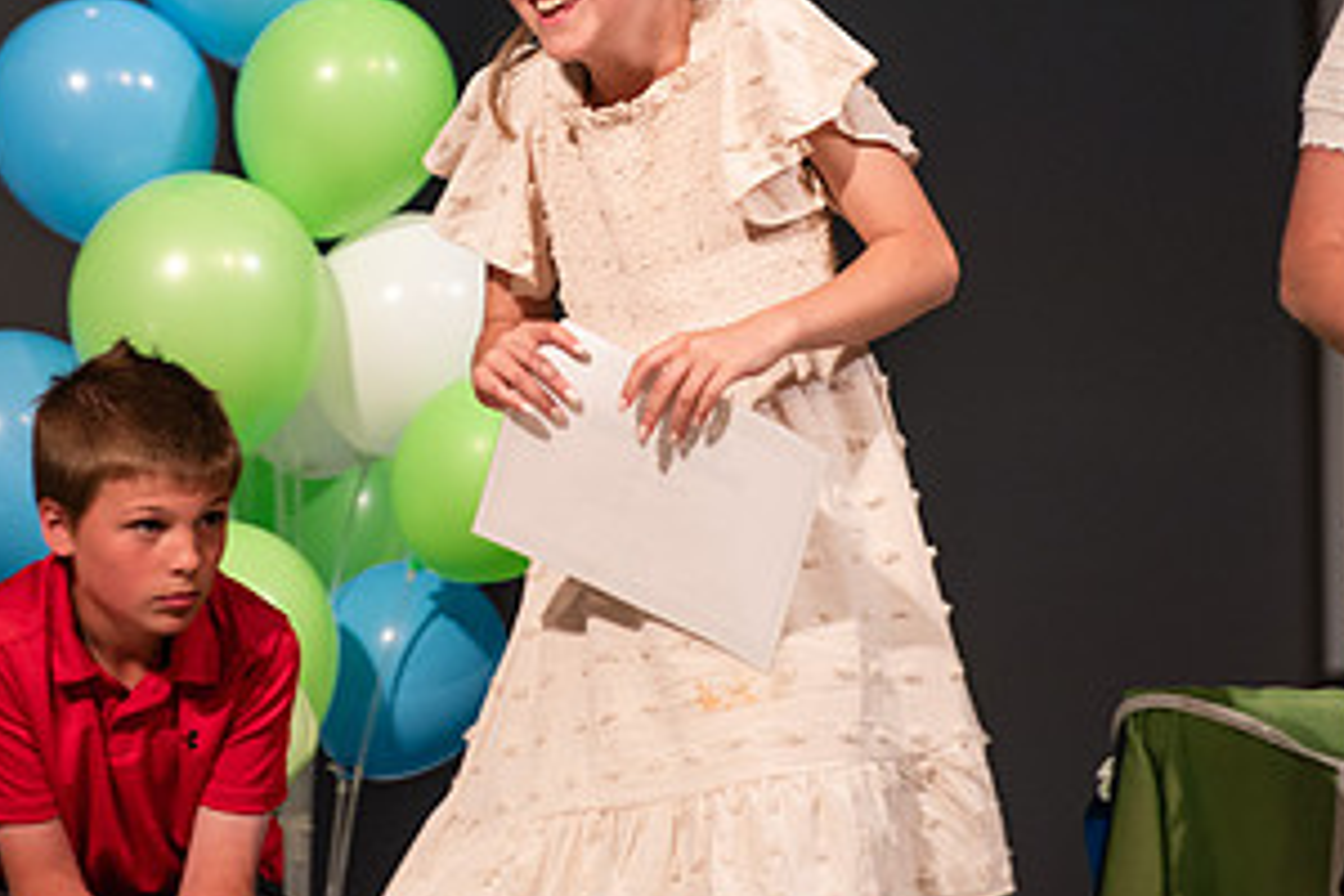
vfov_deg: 3.5
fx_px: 14447
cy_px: 74
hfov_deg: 5.3
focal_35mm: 387
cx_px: 556
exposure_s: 1/250
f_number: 2.8
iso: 800
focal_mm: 200
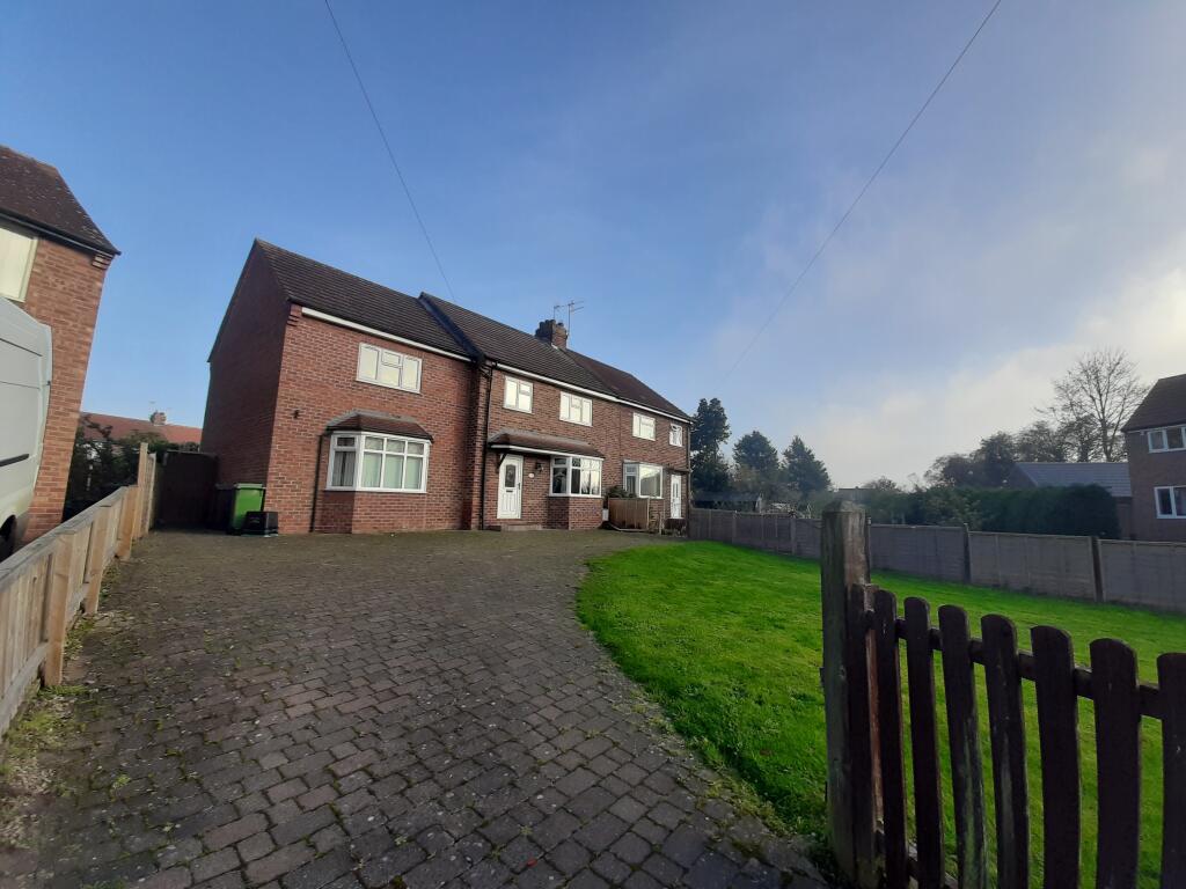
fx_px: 445
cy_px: 444
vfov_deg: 89.9
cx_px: 593
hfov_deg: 106.2
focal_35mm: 13
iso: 40
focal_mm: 1.42
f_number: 2.2
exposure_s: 1/750
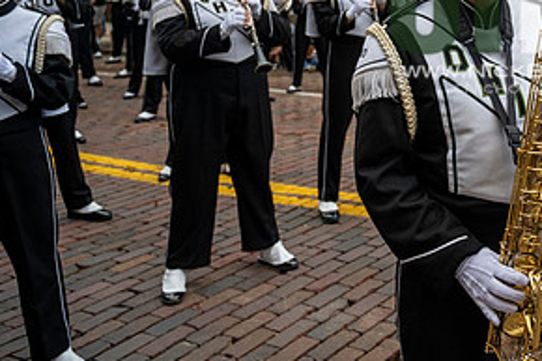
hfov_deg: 37.2
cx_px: 531
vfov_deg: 26.6
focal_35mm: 48
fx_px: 722
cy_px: 5
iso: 640
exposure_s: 1/1600
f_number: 4
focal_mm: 24
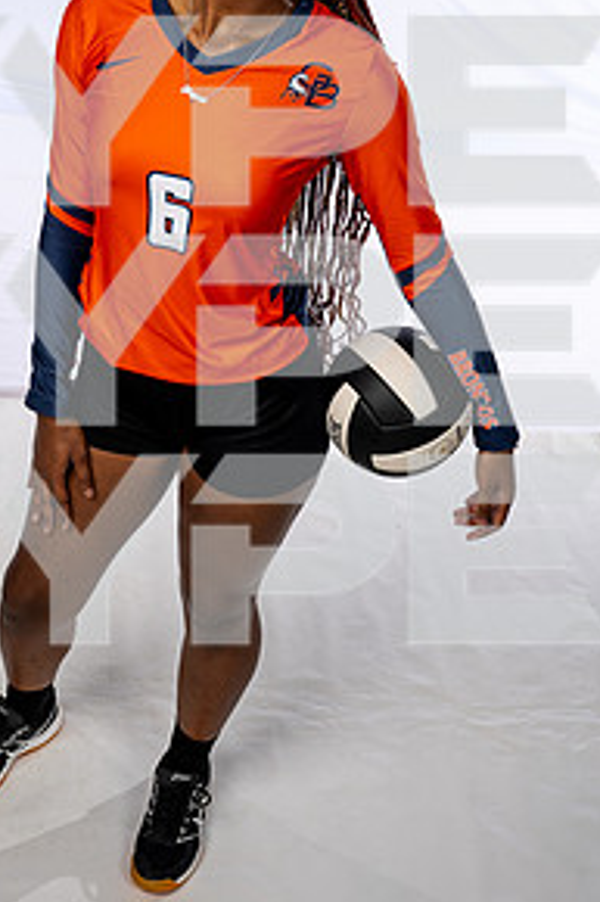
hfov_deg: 22.8
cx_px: 162
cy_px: 333
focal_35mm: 59
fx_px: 1477
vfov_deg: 33.8
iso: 200
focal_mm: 38
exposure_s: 1/250
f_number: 7.1
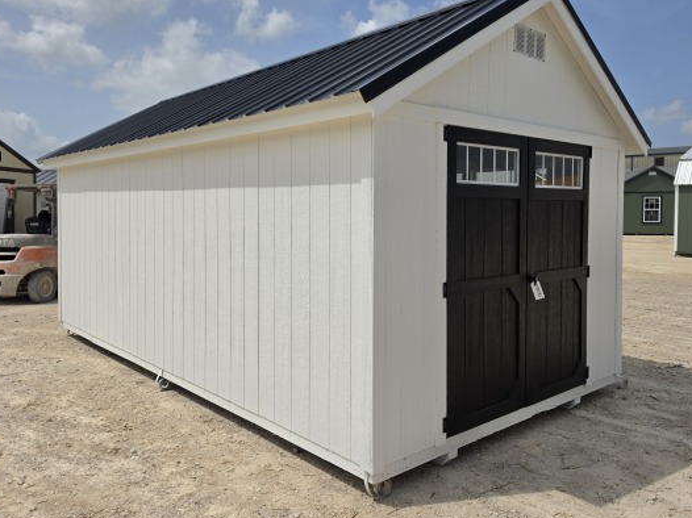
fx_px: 559
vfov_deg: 49.6
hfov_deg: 63.4
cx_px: 362
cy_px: 230
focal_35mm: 28
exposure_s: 1/7939
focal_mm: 6.5
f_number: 1.4
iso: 32
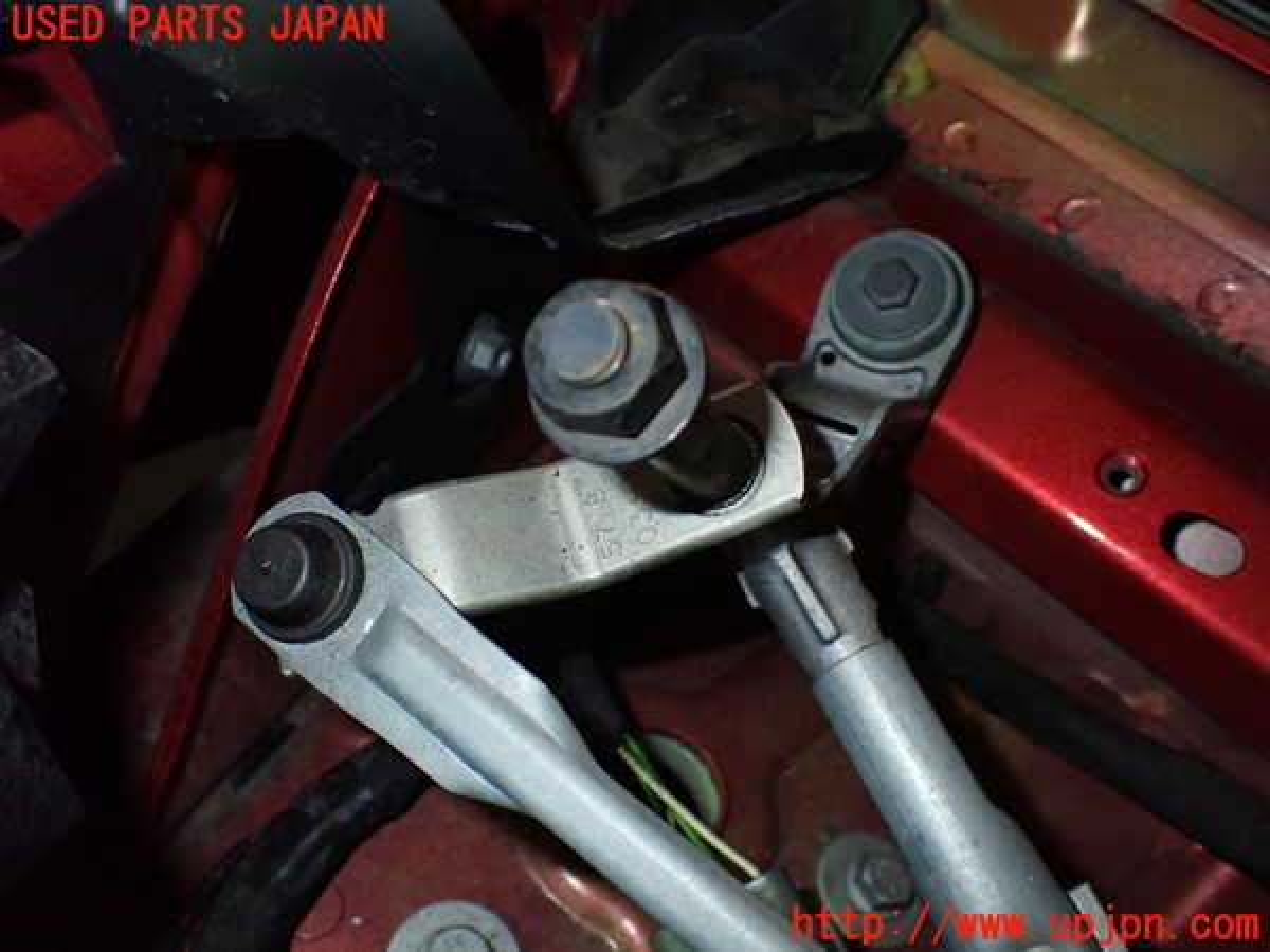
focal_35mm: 30
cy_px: 476
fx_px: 1101
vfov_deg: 46.8
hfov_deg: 60.0
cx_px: 635
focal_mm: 5.4
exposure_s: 1/30
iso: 800
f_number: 6.3
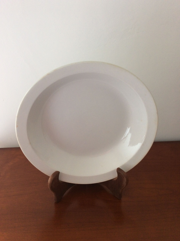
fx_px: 222
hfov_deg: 44.1
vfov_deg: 56.9
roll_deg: +1.8
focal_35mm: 32
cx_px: 90
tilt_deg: -28.3
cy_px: 120
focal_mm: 3.3
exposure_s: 1/25
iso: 64
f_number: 2.4
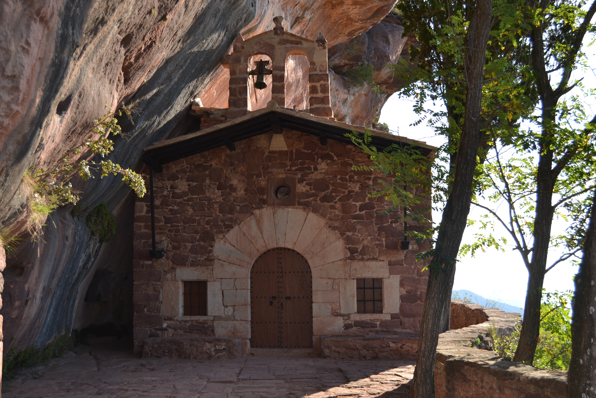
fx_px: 745
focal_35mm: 45
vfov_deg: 29.9
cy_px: 199
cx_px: 298
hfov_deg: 43.6
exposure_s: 1/200
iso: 100
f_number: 5.6
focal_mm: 30
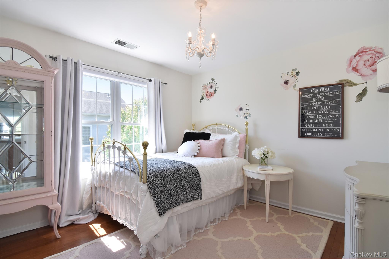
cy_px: 130
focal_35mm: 16
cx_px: 194
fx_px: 178
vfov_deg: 72.0
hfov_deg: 95.0
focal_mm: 11
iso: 640
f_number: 11
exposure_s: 1/40
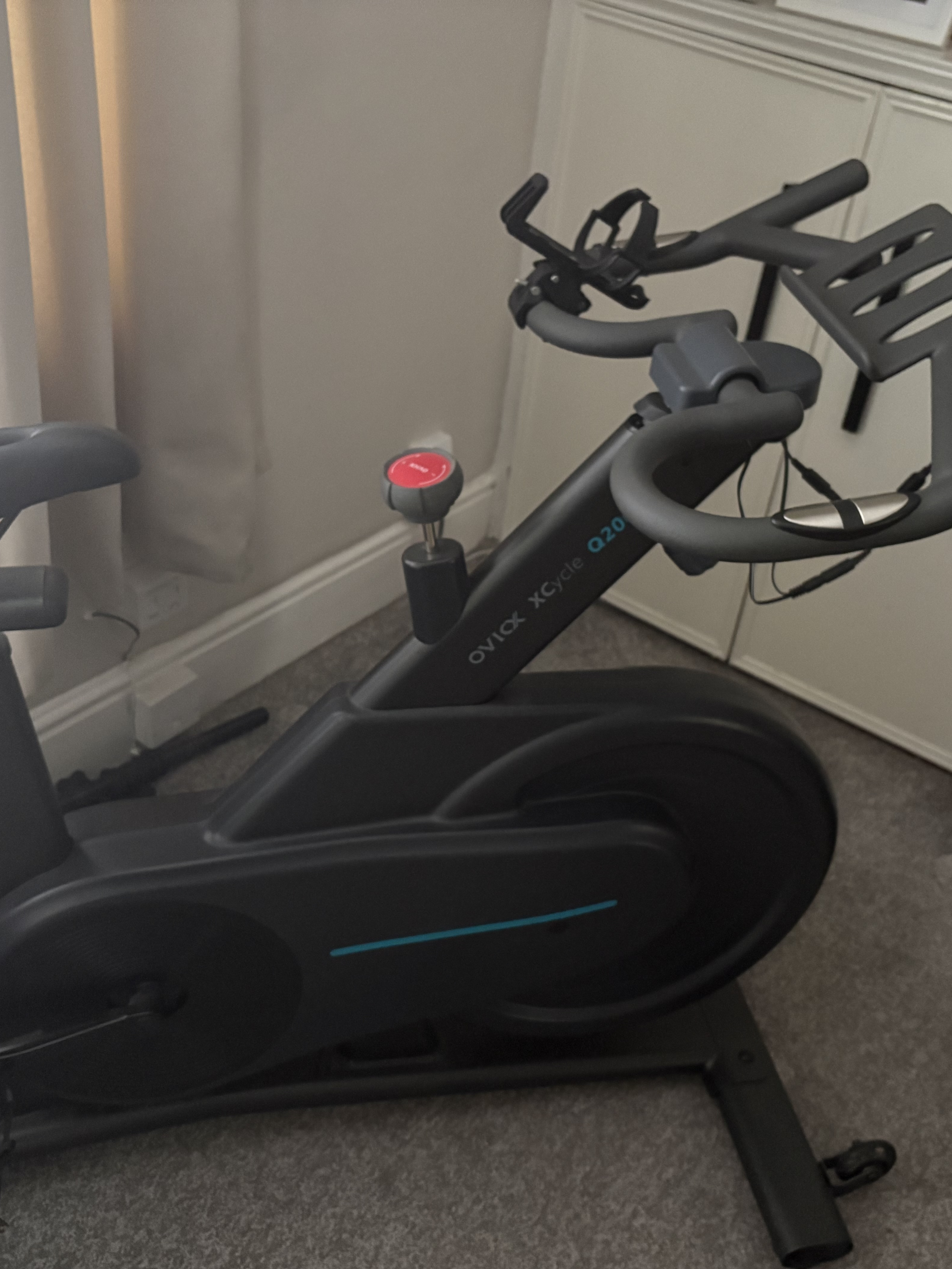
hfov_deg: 40.6
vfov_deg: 52.6
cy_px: 639
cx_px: 545
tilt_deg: -35.3
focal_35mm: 35
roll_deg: -8.5
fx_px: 1283
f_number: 1.6
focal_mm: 5.96
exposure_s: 1/40
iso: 500
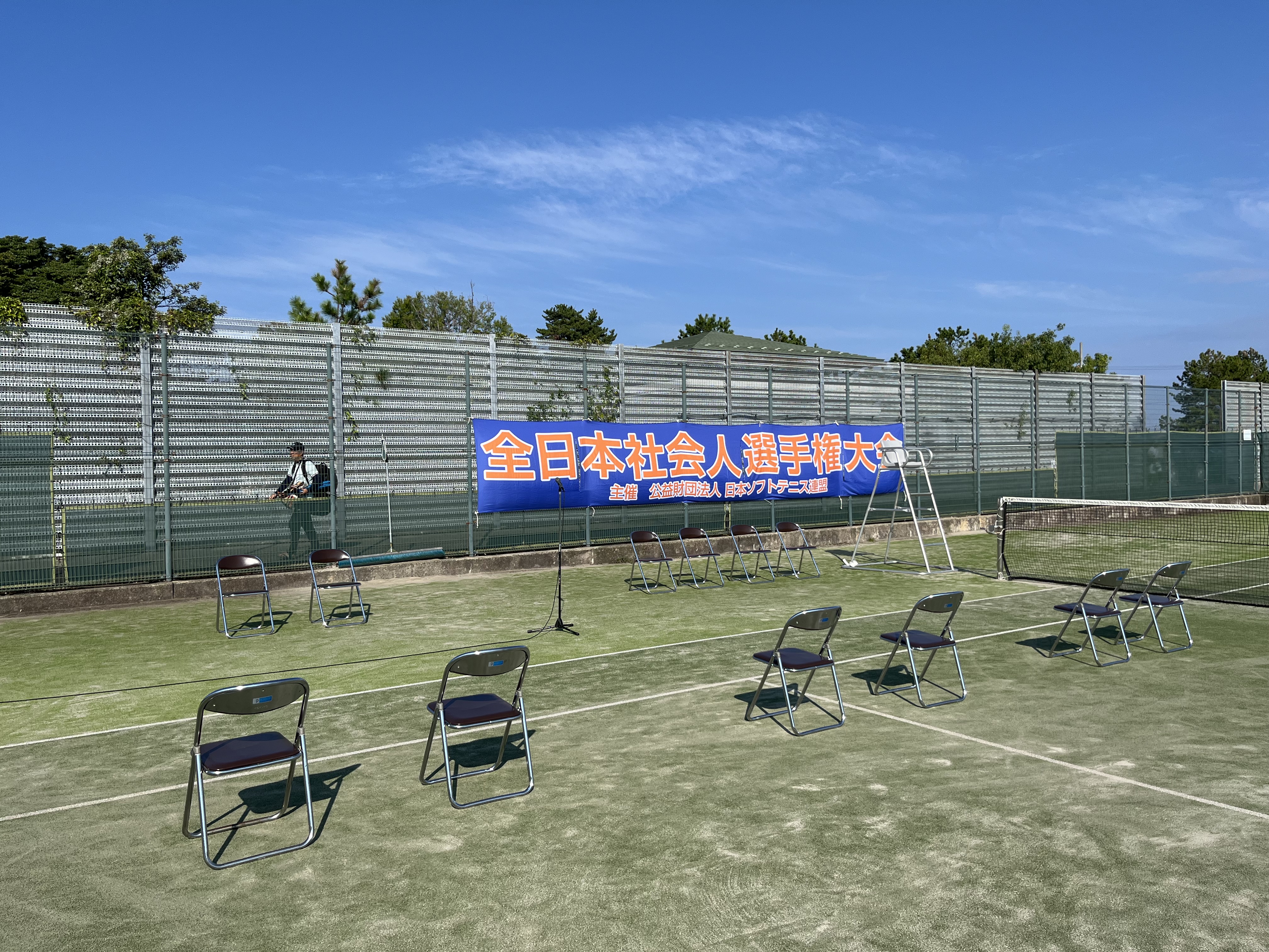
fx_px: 953
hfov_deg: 67.3
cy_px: 476
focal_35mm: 26
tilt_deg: -2.7
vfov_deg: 53.1
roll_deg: +1.2
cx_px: 634
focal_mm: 5.1
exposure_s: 1/5076
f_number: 1.6
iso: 50
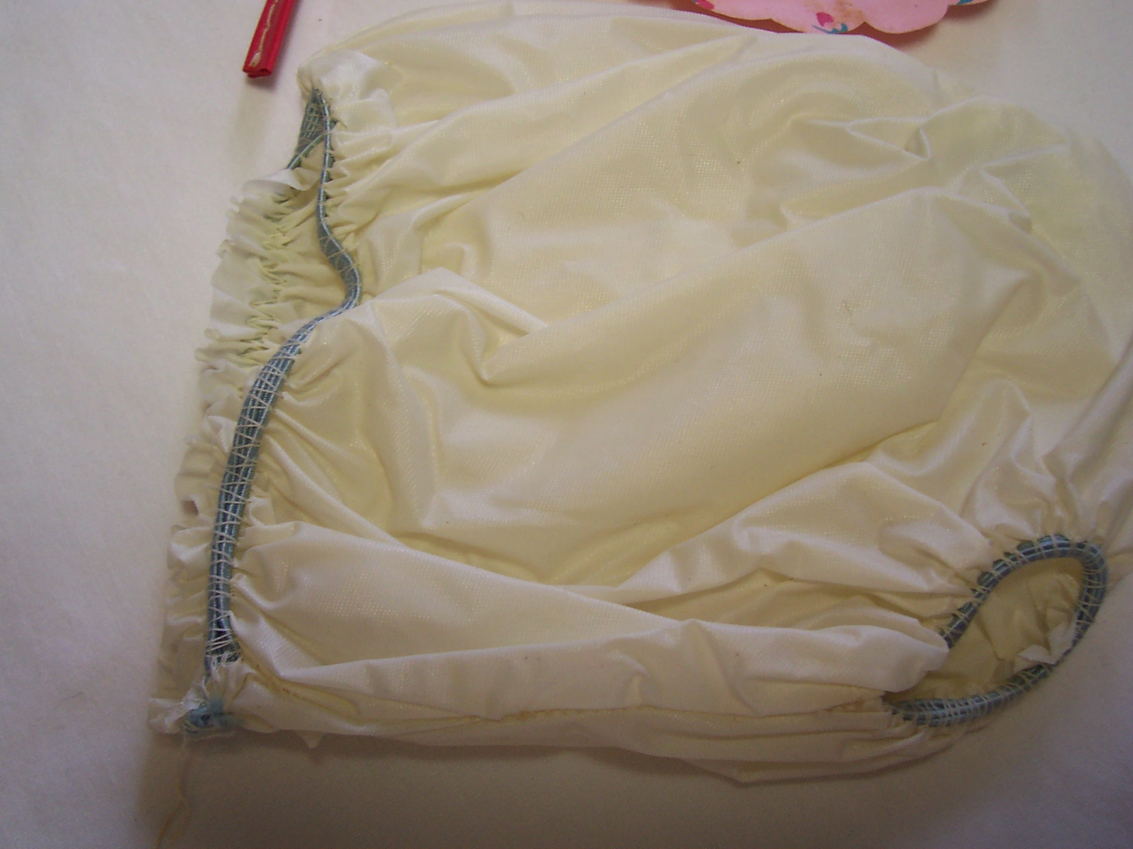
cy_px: 424
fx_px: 1211
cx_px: 566
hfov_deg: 50.1
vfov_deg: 38.7
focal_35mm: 37
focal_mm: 5.6
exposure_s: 1/60
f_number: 2.8
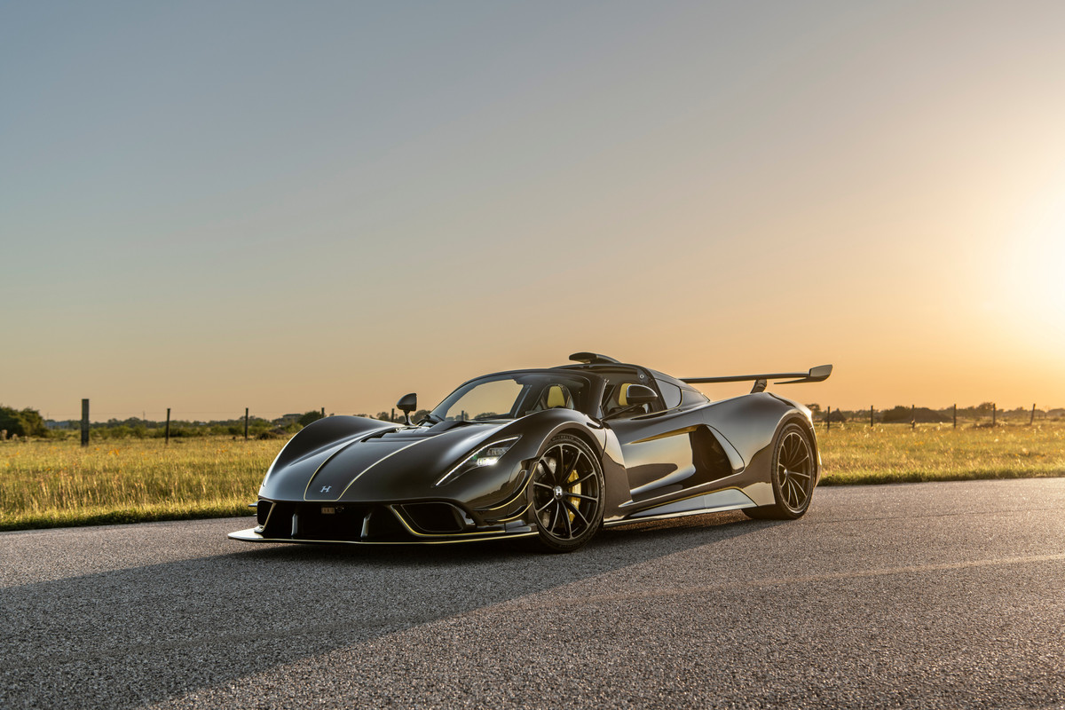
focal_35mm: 46
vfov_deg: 29.2
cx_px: 532
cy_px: 355
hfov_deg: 42.7
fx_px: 1361
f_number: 5
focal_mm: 46
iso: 64
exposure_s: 1/100
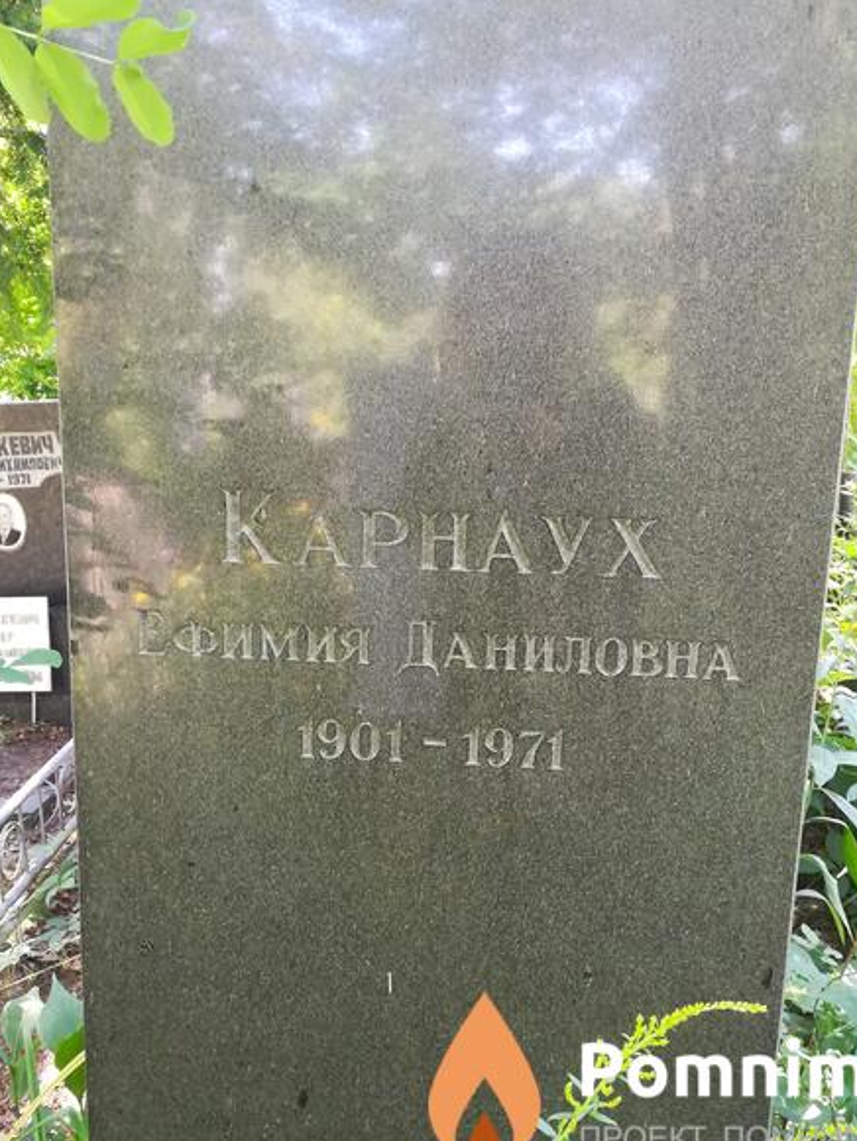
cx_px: 438
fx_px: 1056
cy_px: 585
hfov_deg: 44.2
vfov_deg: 56.8
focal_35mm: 32
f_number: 2.2
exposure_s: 1/33.3
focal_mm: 3.83
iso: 250
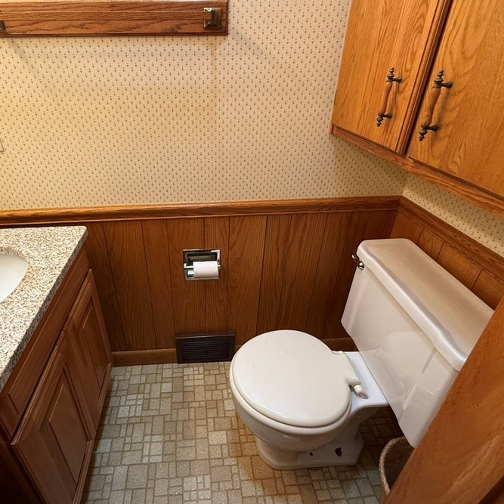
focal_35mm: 19
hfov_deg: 76.9
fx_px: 313
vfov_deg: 77.4
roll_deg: +0.6
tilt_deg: -28.1
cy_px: 224
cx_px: 205
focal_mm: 2.22
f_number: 2.2
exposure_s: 1/60
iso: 200
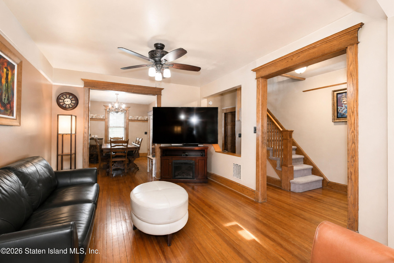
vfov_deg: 77.3
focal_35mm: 15
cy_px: 132
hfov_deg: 100.4
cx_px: 197
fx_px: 164
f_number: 7.1
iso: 2000
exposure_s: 1/60
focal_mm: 10
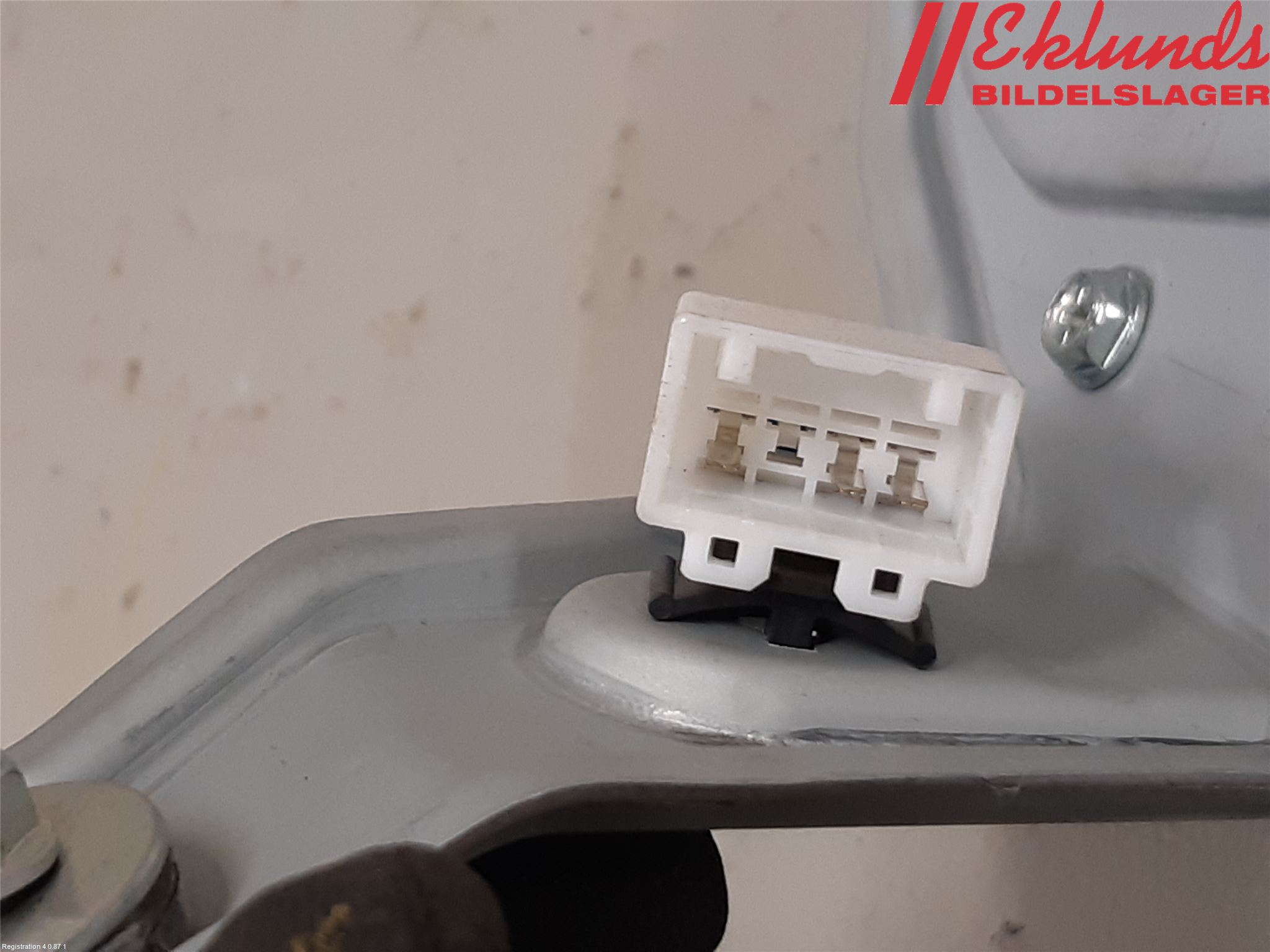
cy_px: 476
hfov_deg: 67.3
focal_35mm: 26
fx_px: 954
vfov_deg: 53.1
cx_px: 635
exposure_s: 1/50
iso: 100
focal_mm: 3.93
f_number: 1.7
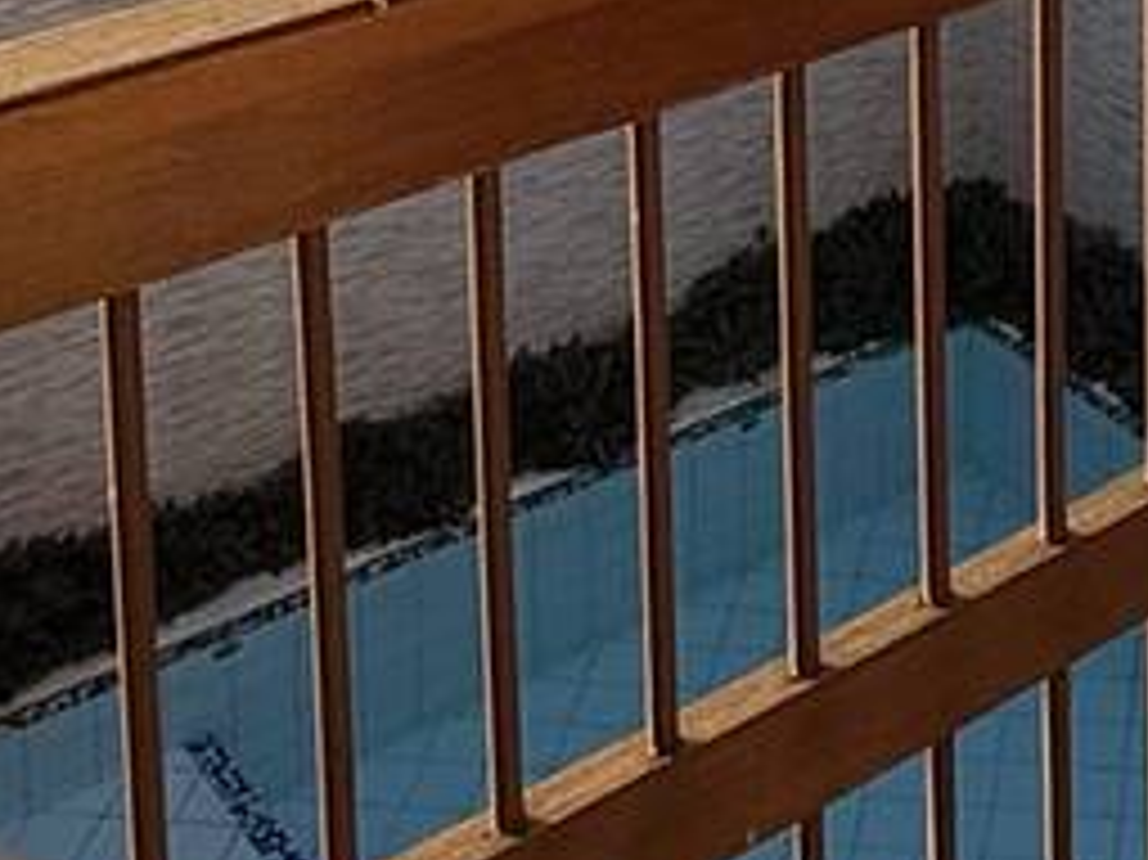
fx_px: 2619
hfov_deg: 23.8
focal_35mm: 79
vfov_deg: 15.9
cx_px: 1107
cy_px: -675
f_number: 2.2
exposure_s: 1/694
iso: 50
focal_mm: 2.22
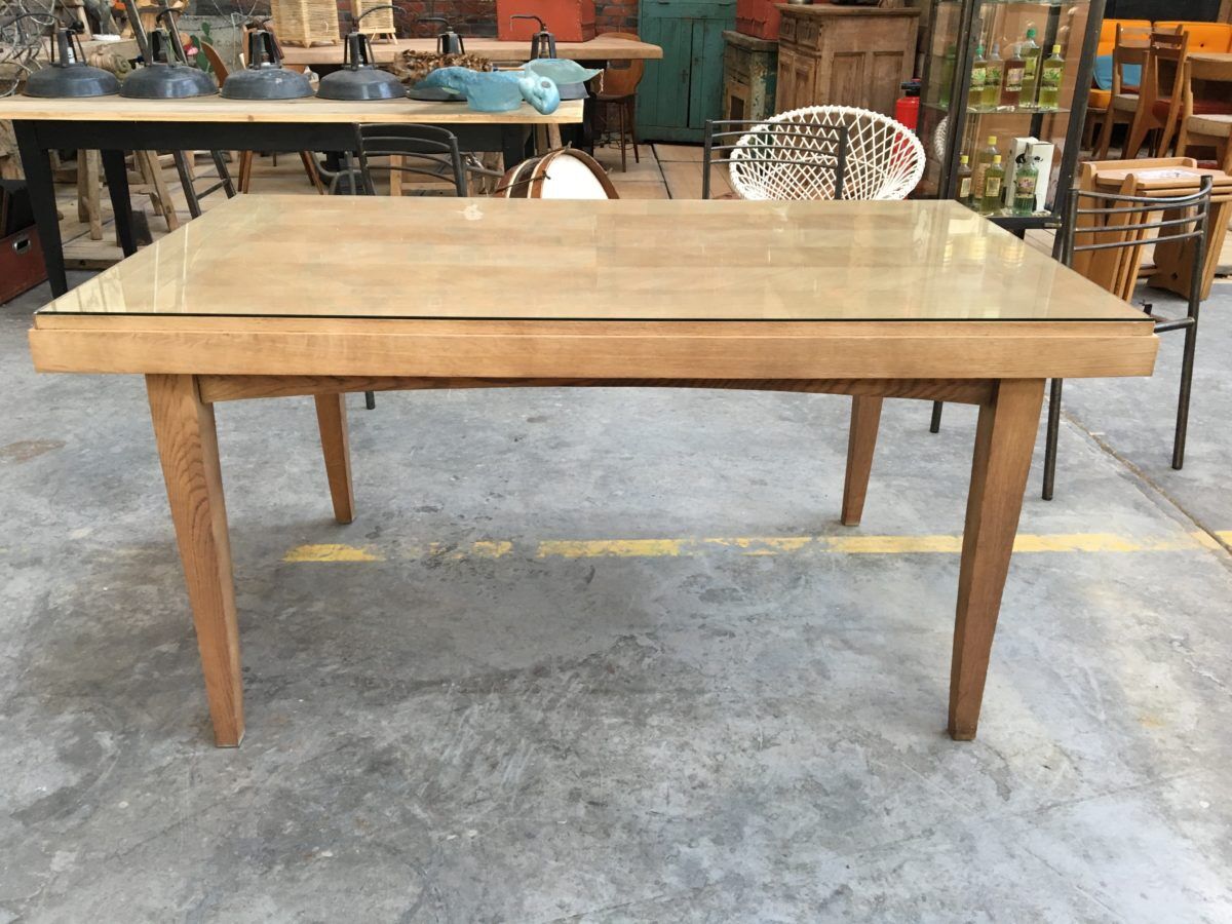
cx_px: 616
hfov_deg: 61.7
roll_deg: -0.7
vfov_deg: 48.2
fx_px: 1032
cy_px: 462
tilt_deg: -24.8
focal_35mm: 29
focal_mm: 4.15
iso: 125
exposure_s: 1/33
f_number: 2.2
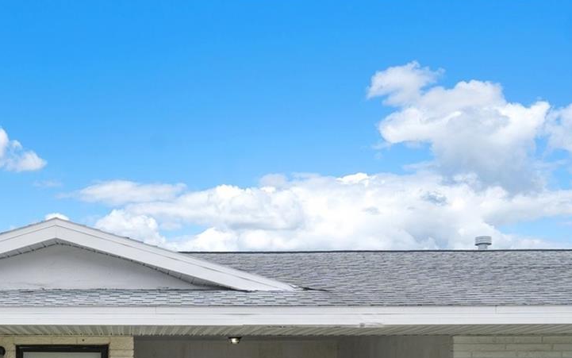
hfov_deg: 37.0
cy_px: 417
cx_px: 86
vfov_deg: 23.0
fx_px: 811
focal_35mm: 52
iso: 320
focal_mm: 23
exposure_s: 1/160
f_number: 8
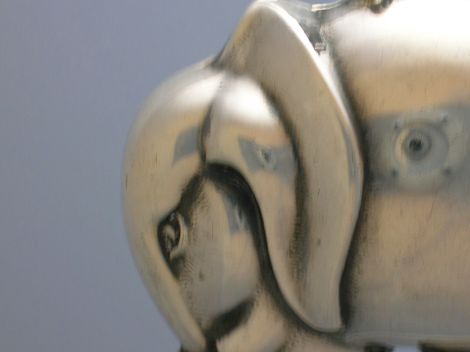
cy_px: 218
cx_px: 374
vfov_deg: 12.5
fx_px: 1601
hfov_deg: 16.6
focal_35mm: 118
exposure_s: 1/7.2
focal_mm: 12.3
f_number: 4
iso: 50
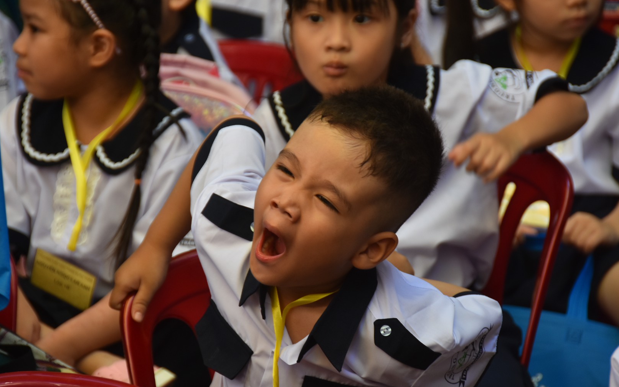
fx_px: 4403
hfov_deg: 8.0
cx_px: 310
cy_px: 197
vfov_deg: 5.0
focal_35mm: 261
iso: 400
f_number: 5.6
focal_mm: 170
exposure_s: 1/250
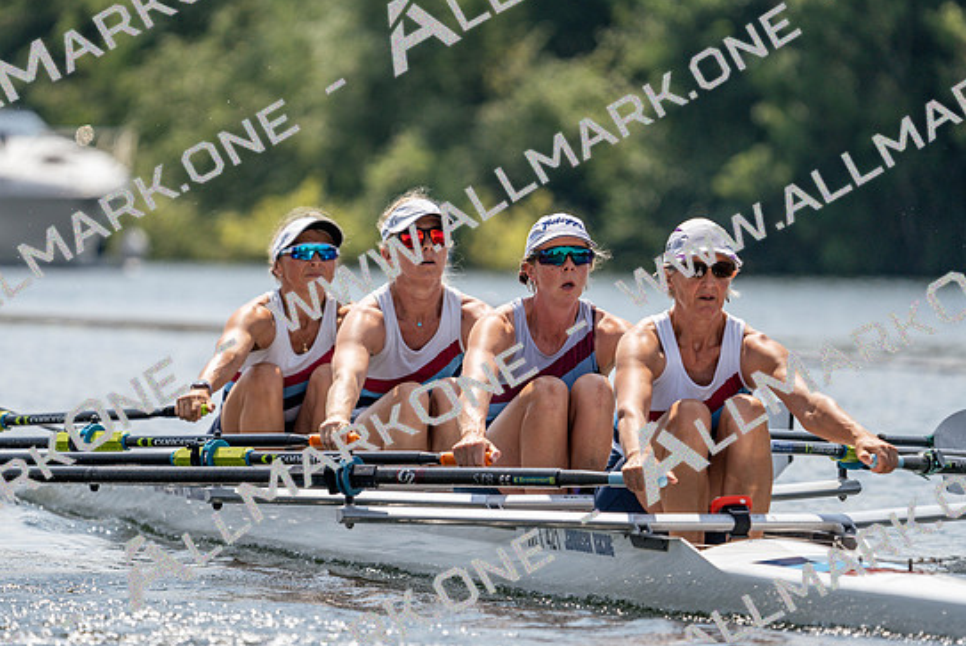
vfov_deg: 3.4
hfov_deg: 5.0
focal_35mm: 411
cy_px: 337
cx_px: 486
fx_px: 11037
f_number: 6.3
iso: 200
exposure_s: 1/1600
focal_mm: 385
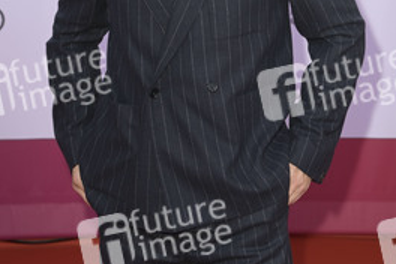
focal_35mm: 94
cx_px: 198
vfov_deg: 14.4
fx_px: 1034
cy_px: 10
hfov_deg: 21.7
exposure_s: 1/250
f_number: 5.6
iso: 400
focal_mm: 62
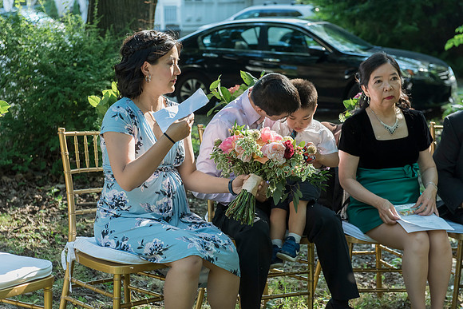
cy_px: 154
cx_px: 232
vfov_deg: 19.5
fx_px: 900
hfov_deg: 28.8
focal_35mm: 70
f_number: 4.5
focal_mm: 70
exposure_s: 1/640
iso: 1000
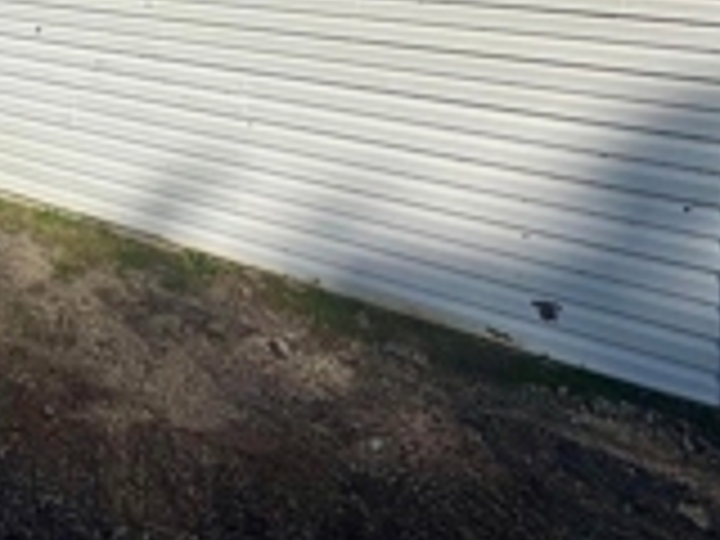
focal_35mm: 35
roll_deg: -2.2
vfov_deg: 34.3
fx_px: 728
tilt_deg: +1.6
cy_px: -76
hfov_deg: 47.2
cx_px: 68
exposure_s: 1/3717
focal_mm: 2.22
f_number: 2.2
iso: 32
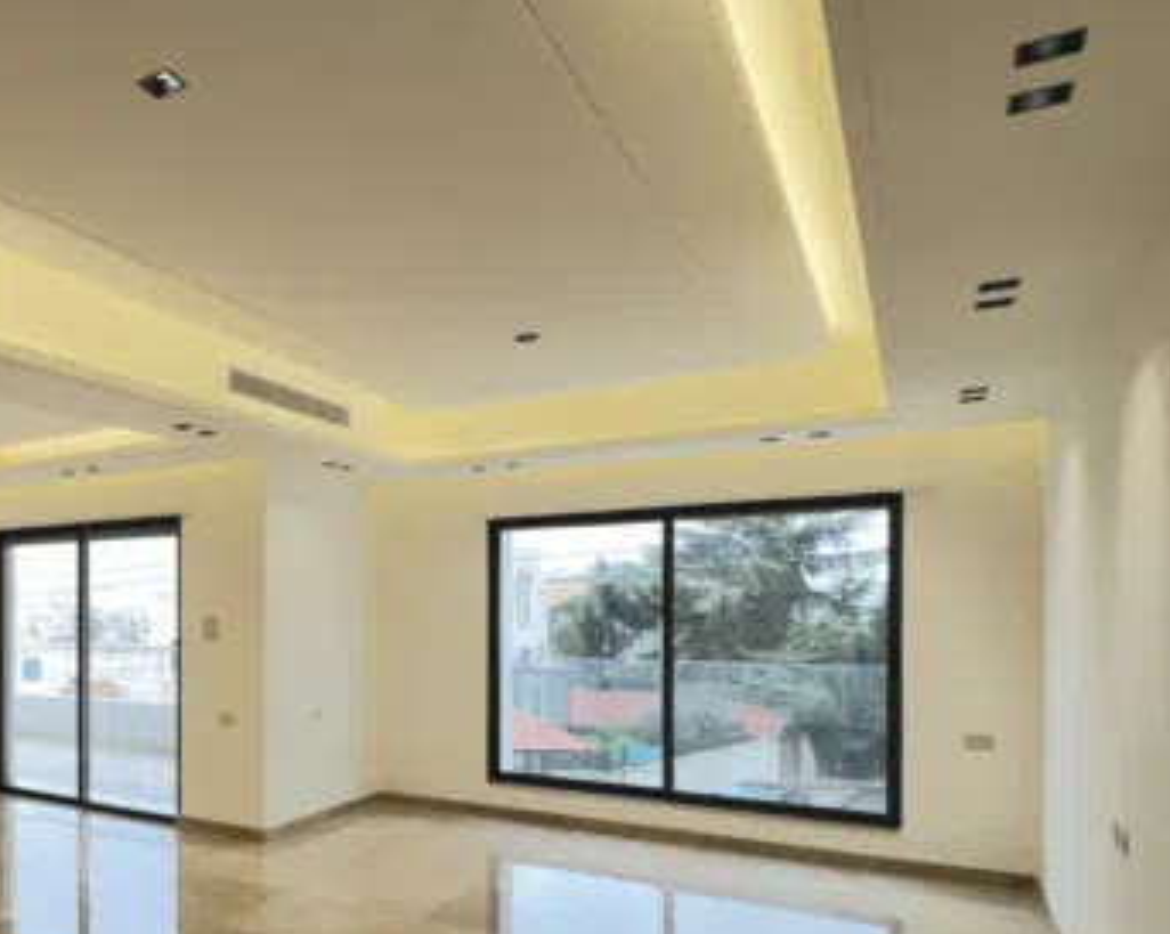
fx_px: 969
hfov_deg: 52.7
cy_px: 618
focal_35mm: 28
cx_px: 68
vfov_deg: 50.6
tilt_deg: -0.8
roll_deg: -0.3
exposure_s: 1/100
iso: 80
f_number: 2.2
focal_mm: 2.22
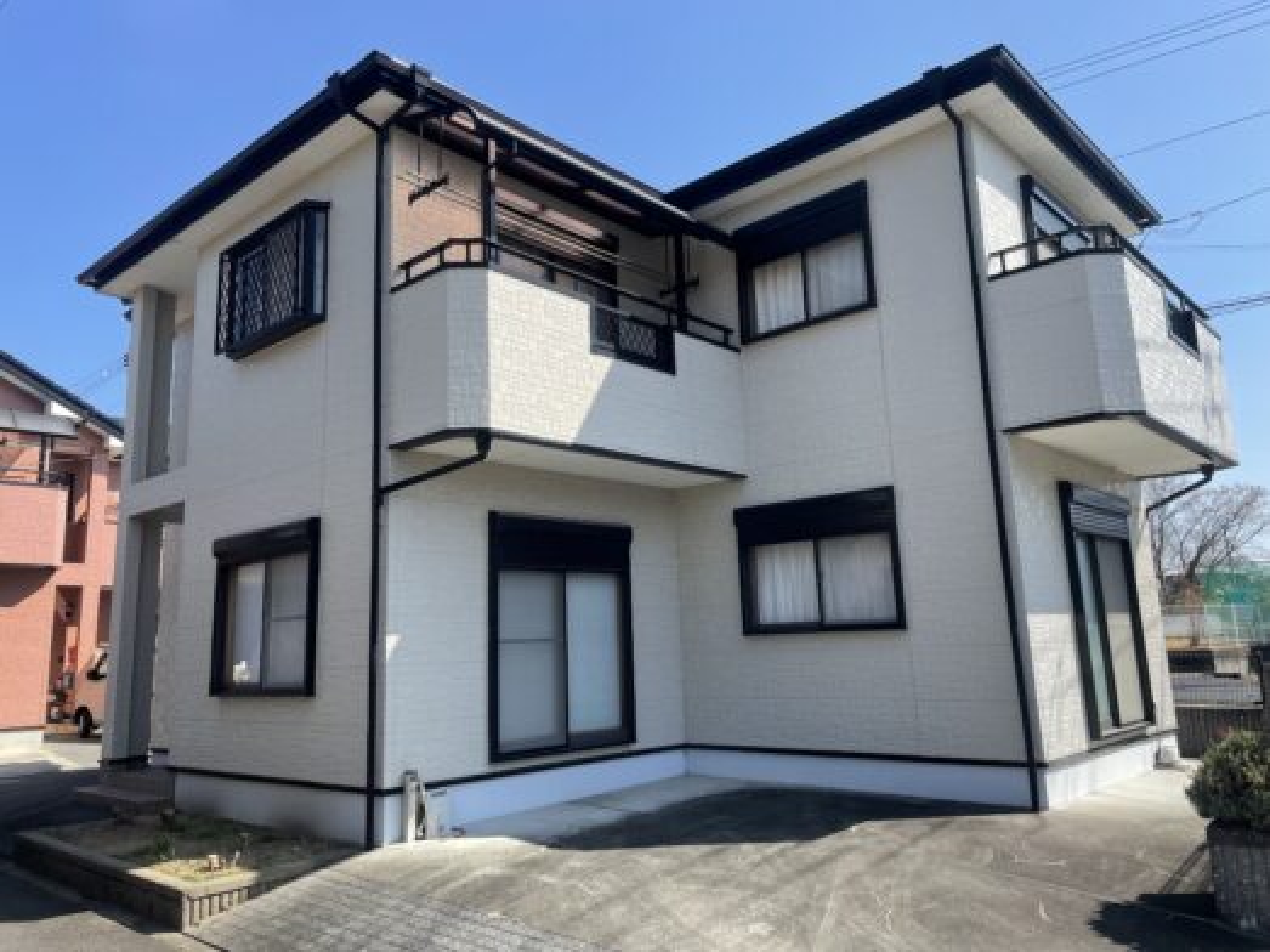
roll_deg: +2.2
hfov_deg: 67.3
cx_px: 635
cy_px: 476
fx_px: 954
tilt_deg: +10.8
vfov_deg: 53.0
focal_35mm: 26
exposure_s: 1/1667
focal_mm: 4.2
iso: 32
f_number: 1.6
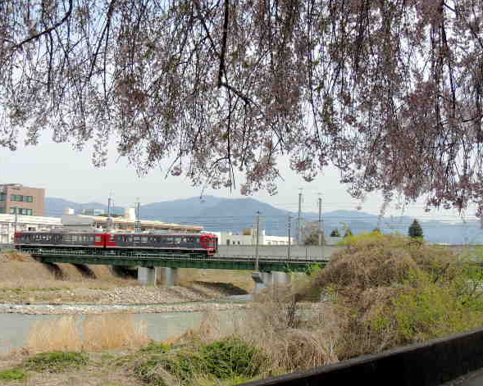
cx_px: 233
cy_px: 196
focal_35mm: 53
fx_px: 758
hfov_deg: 35.4
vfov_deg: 28.6
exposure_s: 1/320
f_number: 4.5
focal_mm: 8.9
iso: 100
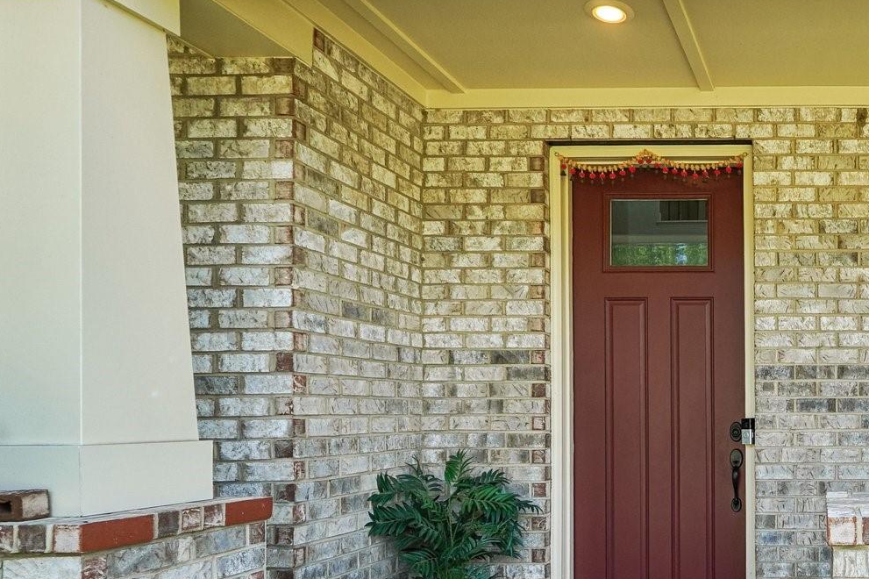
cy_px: 450
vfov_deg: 39.1
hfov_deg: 48.9
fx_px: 785
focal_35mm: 33
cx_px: 843
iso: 160
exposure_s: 1/30
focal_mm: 10.5
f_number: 8
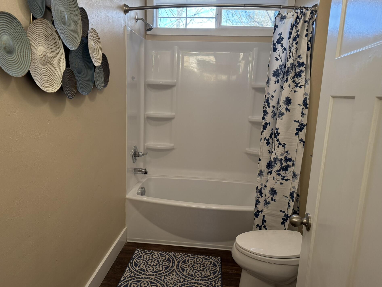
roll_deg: -2.2
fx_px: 287
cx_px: 181
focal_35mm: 26
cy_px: 149
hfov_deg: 67.3
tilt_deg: -10.8
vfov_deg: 53.1
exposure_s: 1/120
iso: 200
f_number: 1.78
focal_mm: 6.76
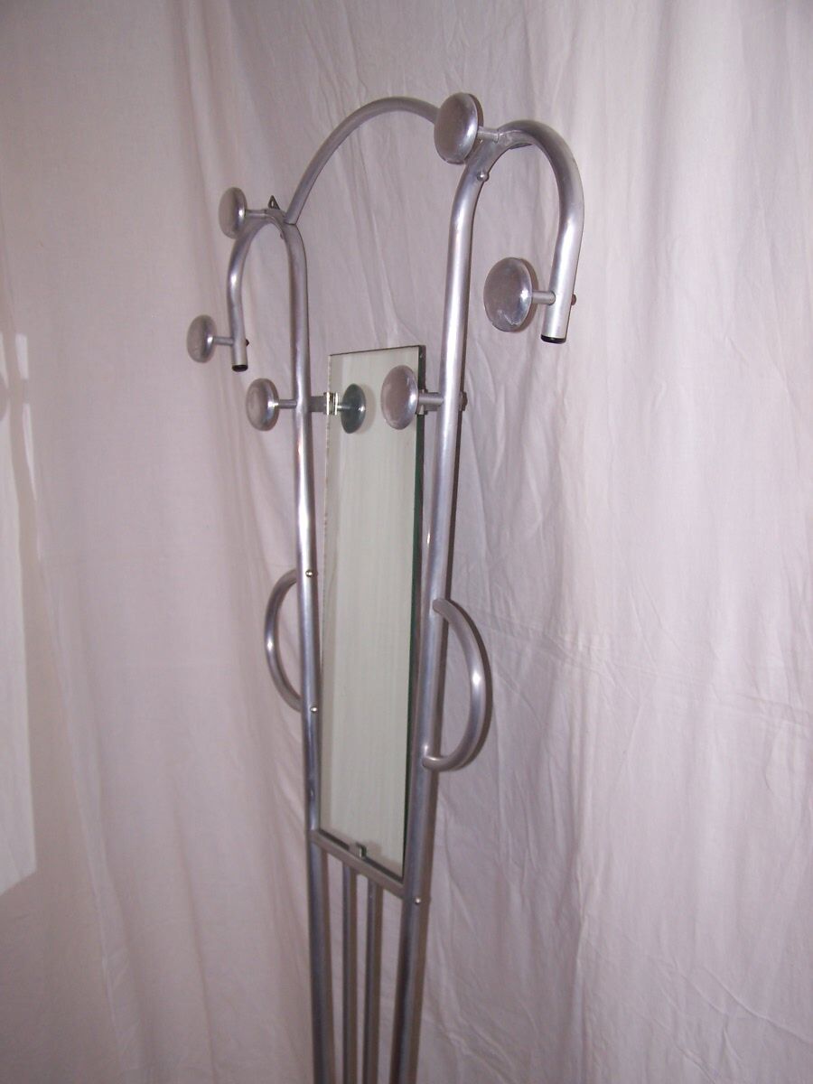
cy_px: 542
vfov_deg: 49.0
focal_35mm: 38
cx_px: 406
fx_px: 1190
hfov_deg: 37.7
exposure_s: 1/60
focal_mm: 6.3
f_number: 2.8
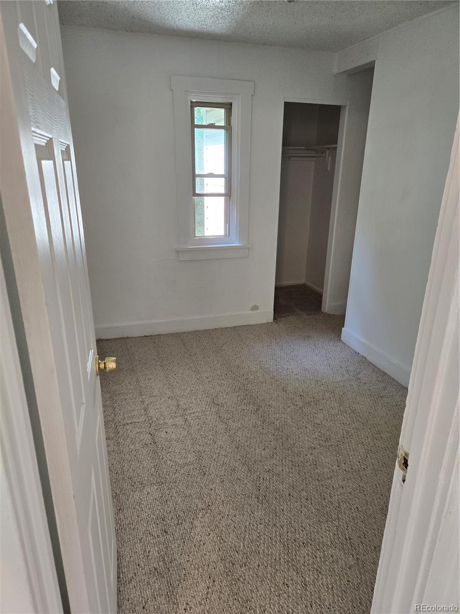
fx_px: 408
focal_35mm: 23
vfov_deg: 73.9
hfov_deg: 58.9
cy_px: 307
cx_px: 230
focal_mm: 5.4
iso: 160
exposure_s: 1/120
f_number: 1.8
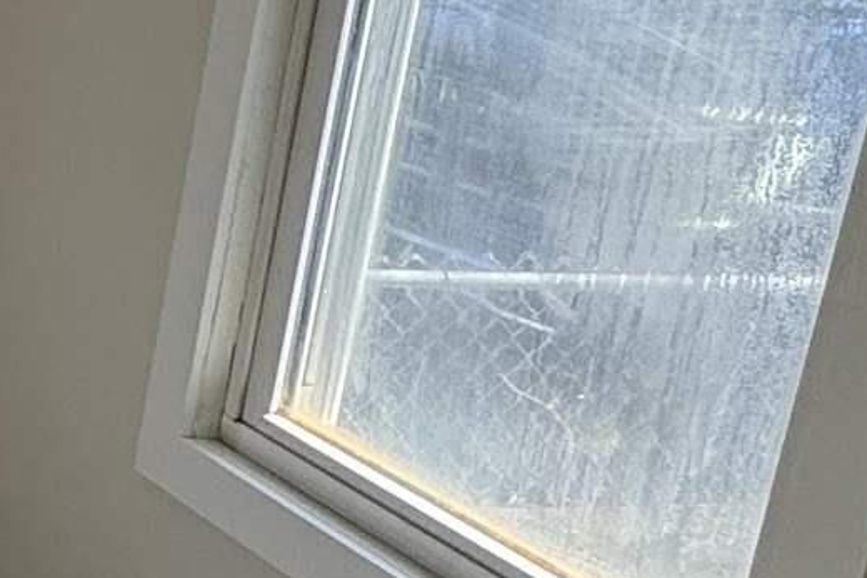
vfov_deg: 15.9
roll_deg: -0.5
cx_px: -977
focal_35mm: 86
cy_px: 213
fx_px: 2072
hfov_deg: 16.4
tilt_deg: -15.5
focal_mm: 2.22
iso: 40
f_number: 2.2
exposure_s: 1/167
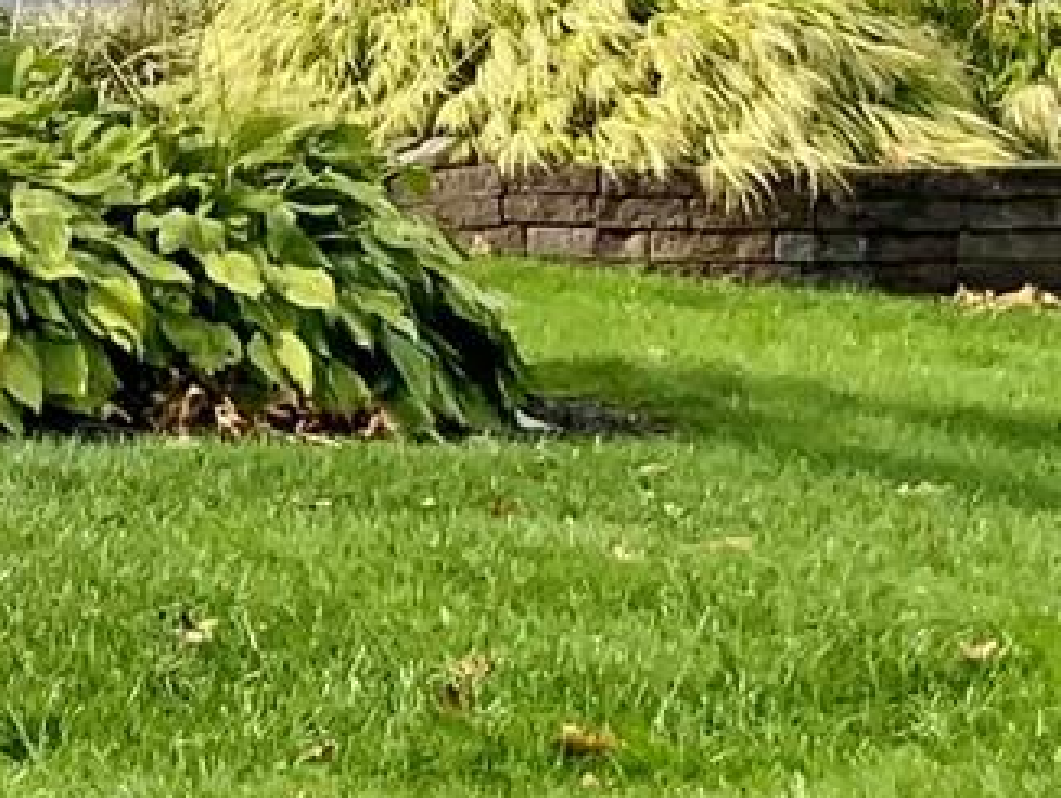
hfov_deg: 10.1
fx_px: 5583
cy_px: -150
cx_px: -1019
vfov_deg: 8.1
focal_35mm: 182
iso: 16
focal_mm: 3
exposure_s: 1/504
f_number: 1.8
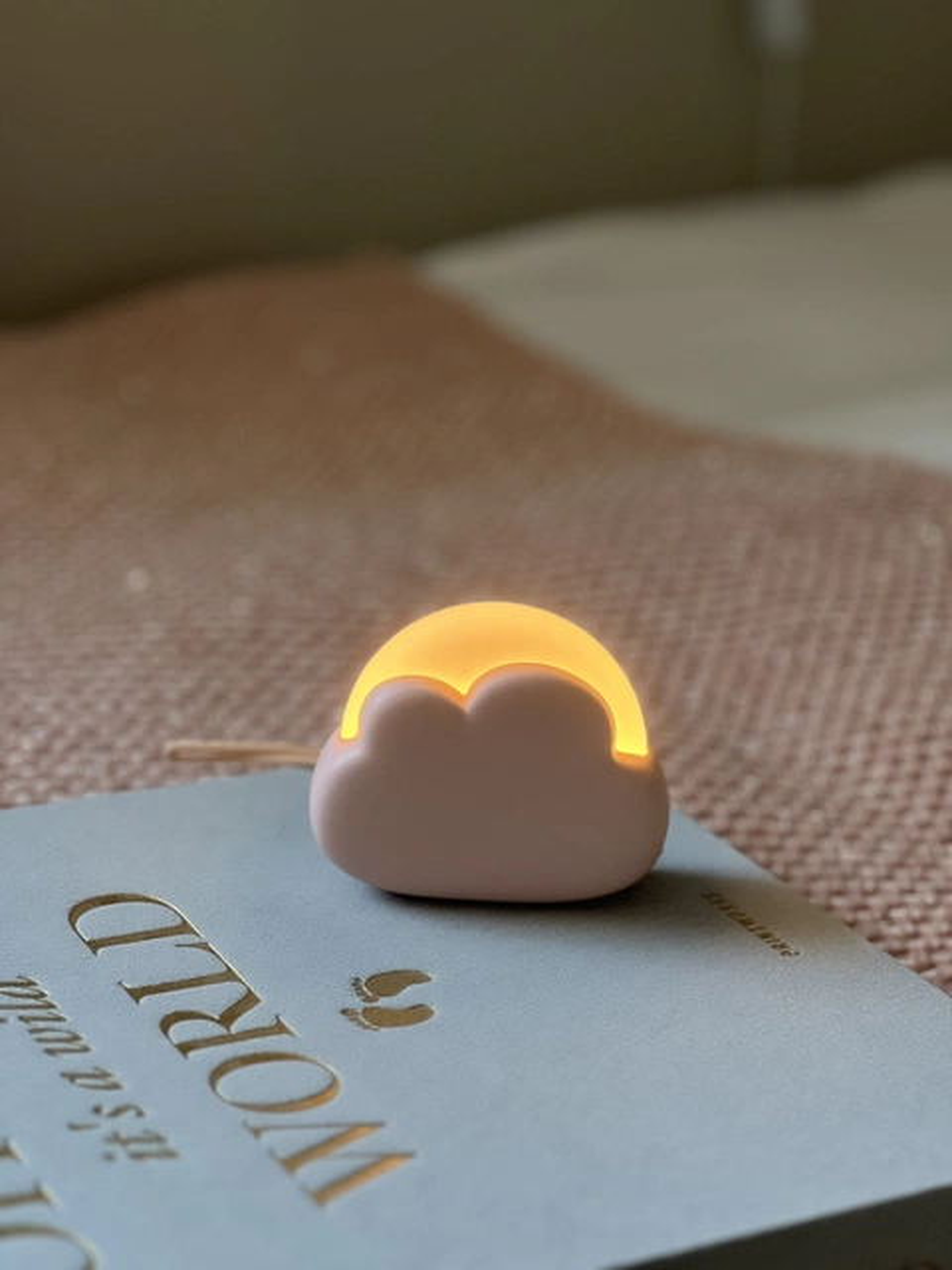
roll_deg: -1.3
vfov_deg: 25.3
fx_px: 2824
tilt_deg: -18.6
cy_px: 635
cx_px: 476
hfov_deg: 19.1
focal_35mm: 77
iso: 250
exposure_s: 1/91
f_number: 2.8
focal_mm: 9
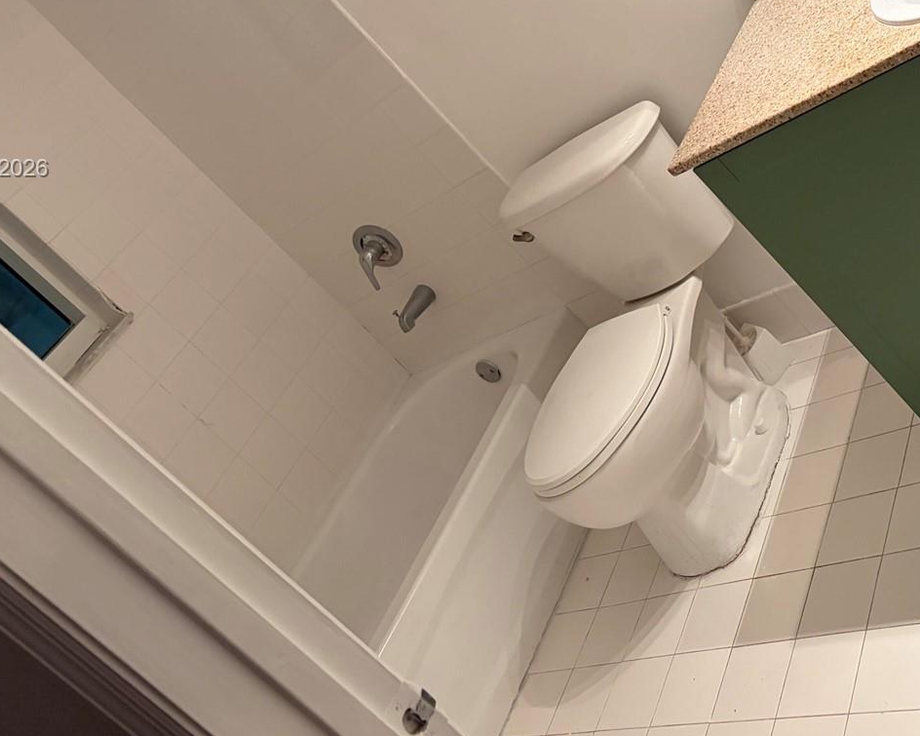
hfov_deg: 42.8
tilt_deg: -11.7
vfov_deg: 34.1
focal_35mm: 43
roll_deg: +44.6
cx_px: 524
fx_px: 1171
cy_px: 170
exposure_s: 1/60
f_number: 1.6
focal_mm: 5.96
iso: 320
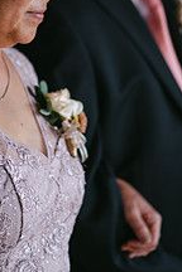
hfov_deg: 7.8
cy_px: 54
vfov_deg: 11.6
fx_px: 1342
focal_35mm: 177
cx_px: 68
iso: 110
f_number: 1.8
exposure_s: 1/250
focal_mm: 85
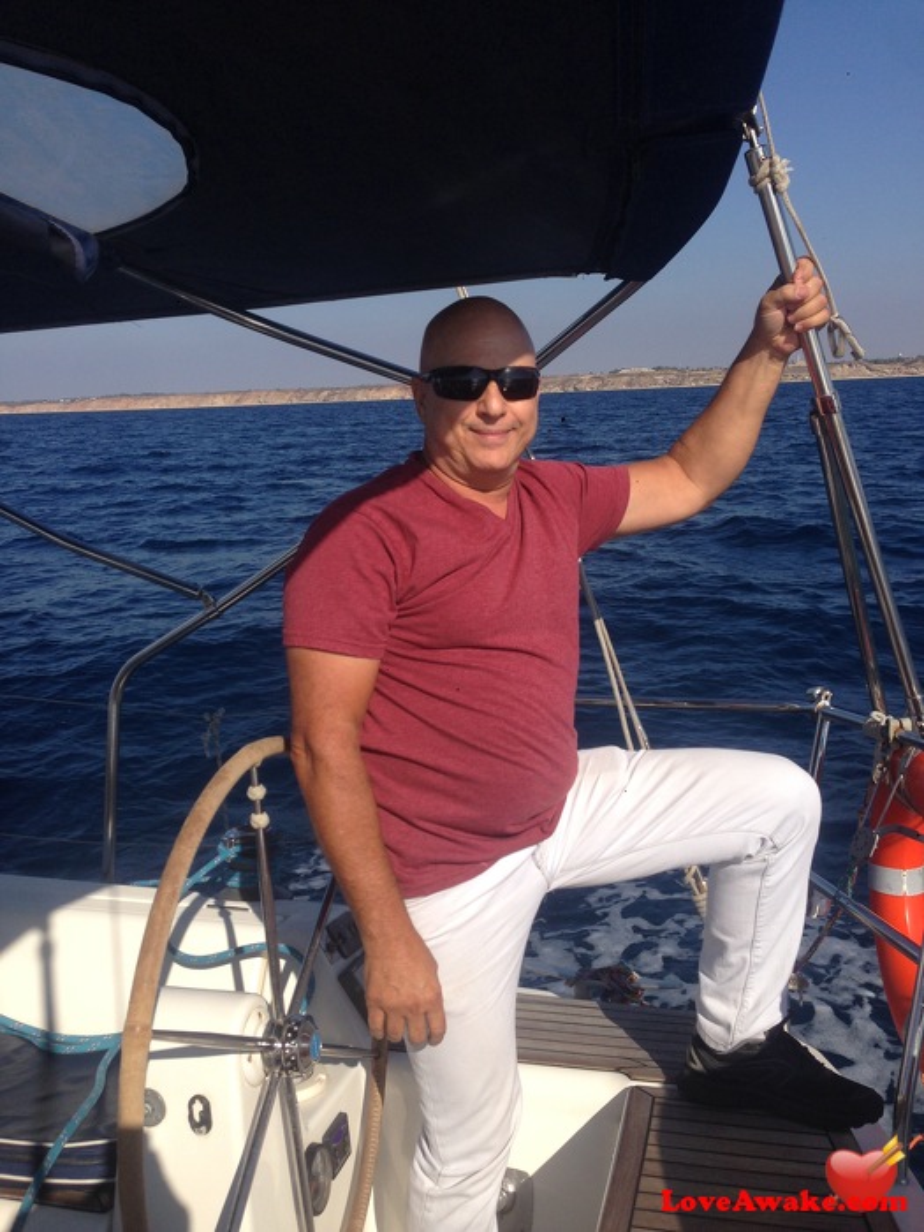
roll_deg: +3.7
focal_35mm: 33
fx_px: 1174
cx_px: 462
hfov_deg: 42.9
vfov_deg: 55.4
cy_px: 616
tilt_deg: -7.4
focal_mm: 4.12
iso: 50
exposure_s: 1/2262
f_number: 2.4
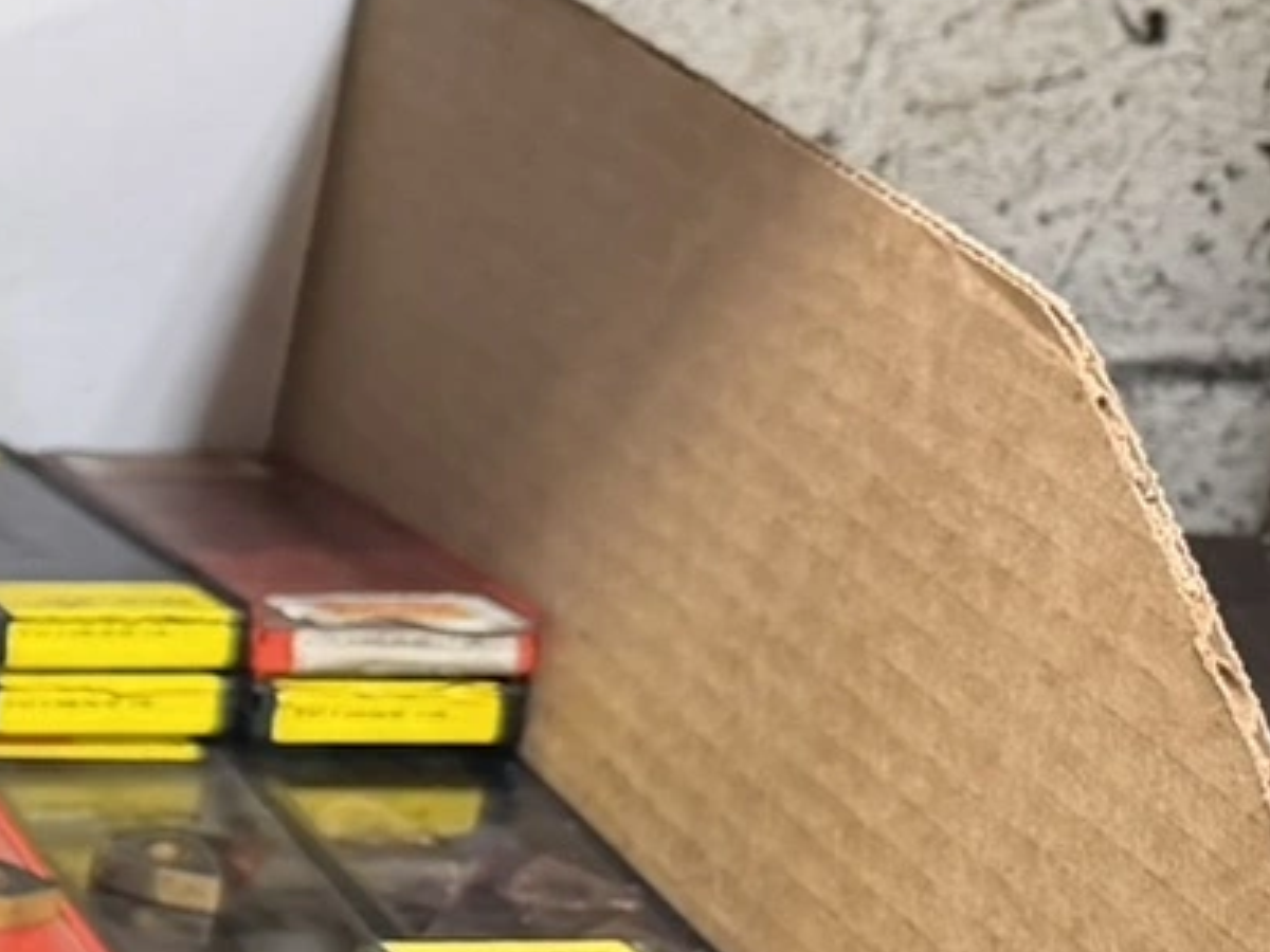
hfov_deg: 12.6
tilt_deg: -20.5
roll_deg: -1.3
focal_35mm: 120
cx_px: -1819
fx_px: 4403
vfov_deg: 12.3
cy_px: 324
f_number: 1.78
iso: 200
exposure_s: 1/60
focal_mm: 6.76
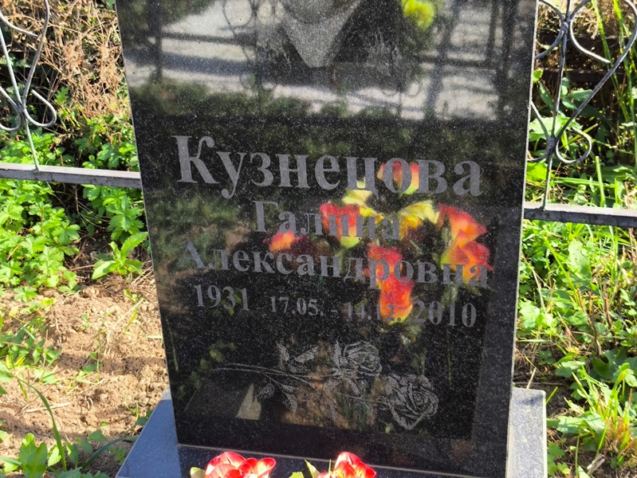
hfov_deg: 38.2
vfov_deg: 29.1
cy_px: 239
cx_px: 318
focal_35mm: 50
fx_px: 921
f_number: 1.7
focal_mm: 4.71
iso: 50
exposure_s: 1/262
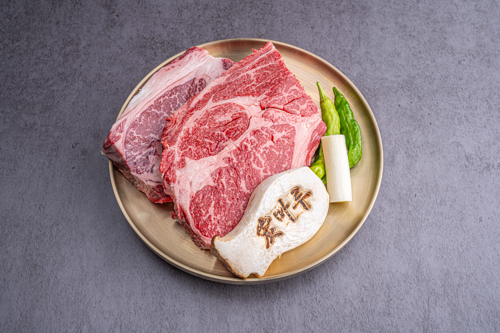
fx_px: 569
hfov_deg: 47.4
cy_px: 166
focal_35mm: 41
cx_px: 250
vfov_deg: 32.6
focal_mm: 41
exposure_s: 1/80
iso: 100
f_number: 10
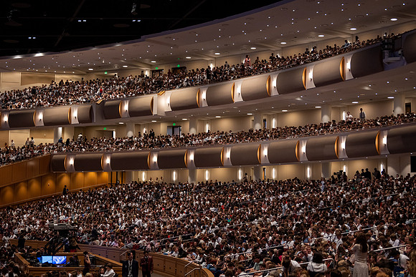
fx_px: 825
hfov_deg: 28.3
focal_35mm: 71
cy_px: 138
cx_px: 208
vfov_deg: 19.1
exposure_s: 1/160
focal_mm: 70
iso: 2000
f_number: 2.8
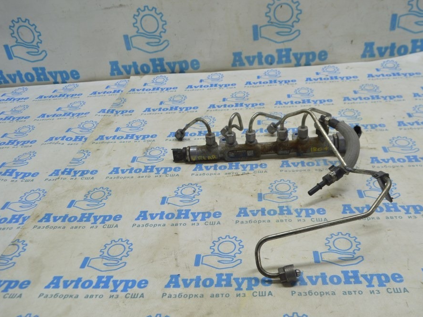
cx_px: 225
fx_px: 367
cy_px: 162
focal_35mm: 30
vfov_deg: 46.8
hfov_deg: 59.9
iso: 400
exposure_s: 1/40
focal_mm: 18
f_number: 5.6
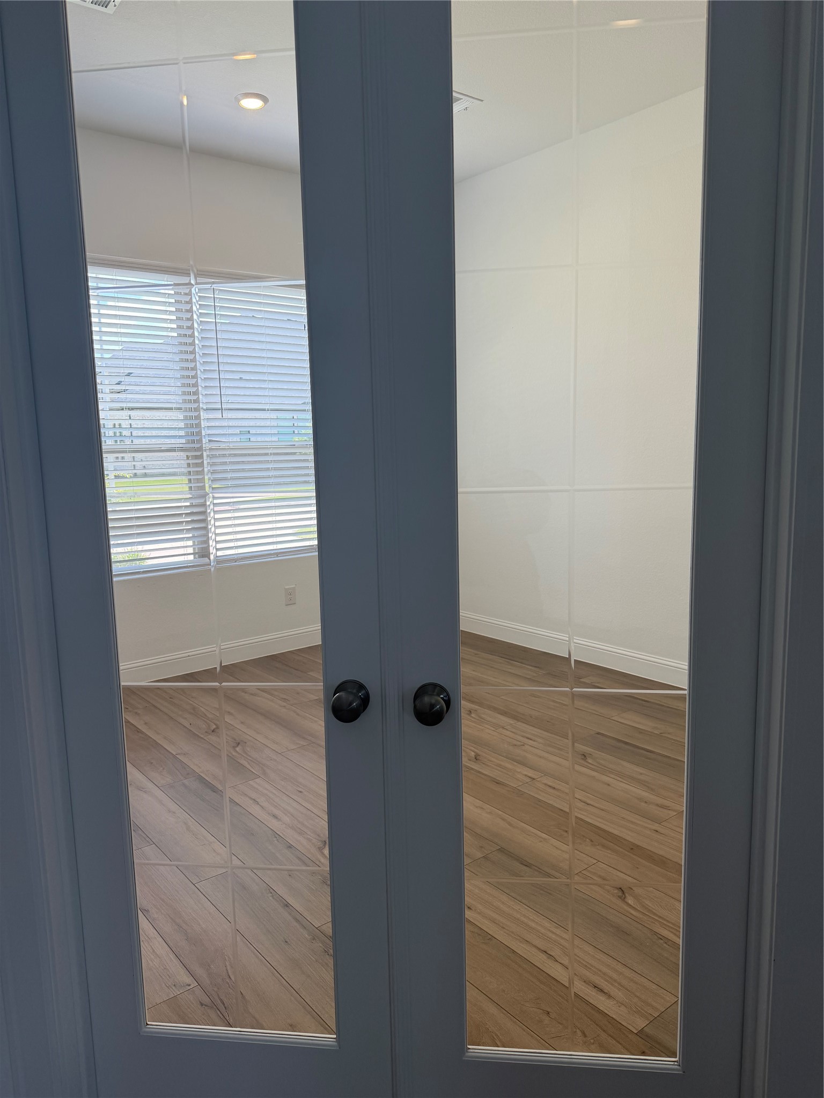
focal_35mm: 24
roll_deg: +0.6
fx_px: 762
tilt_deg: -8.6
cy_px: 549
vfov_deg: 71.6
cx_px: 412
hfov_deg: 56.8
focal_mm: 6.76
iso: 80
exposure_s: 1/263
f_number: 1.78
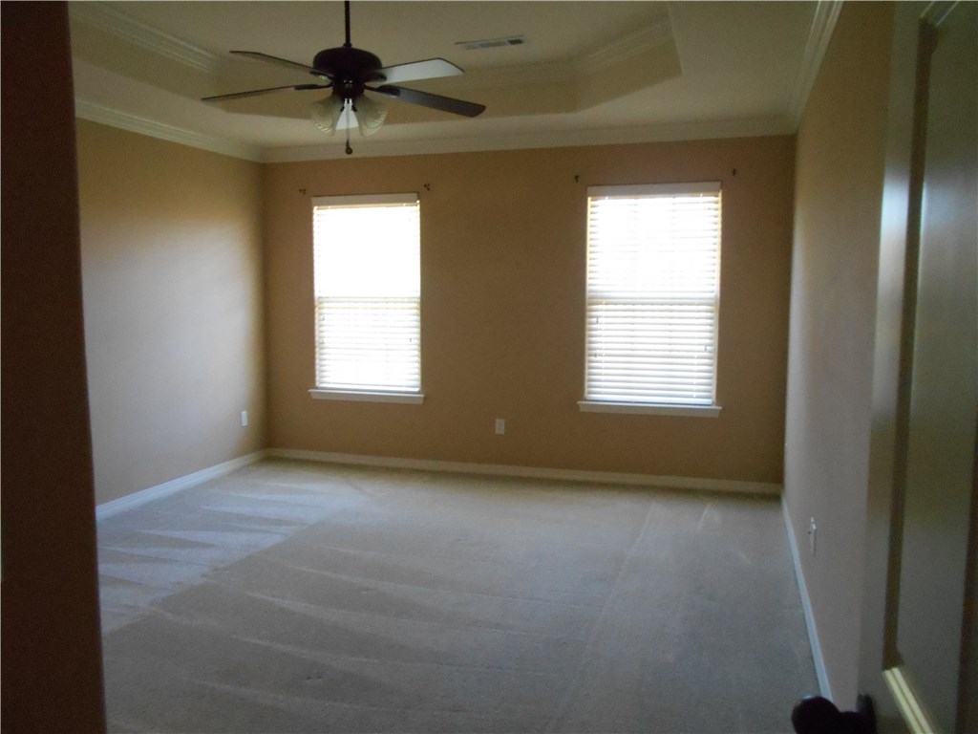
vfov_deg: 53.1
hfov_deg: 67.3
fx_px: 735
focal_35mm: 26
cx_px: 489
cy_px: 367
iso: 800
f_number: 3.2
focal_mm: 4.6
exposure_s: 1/60
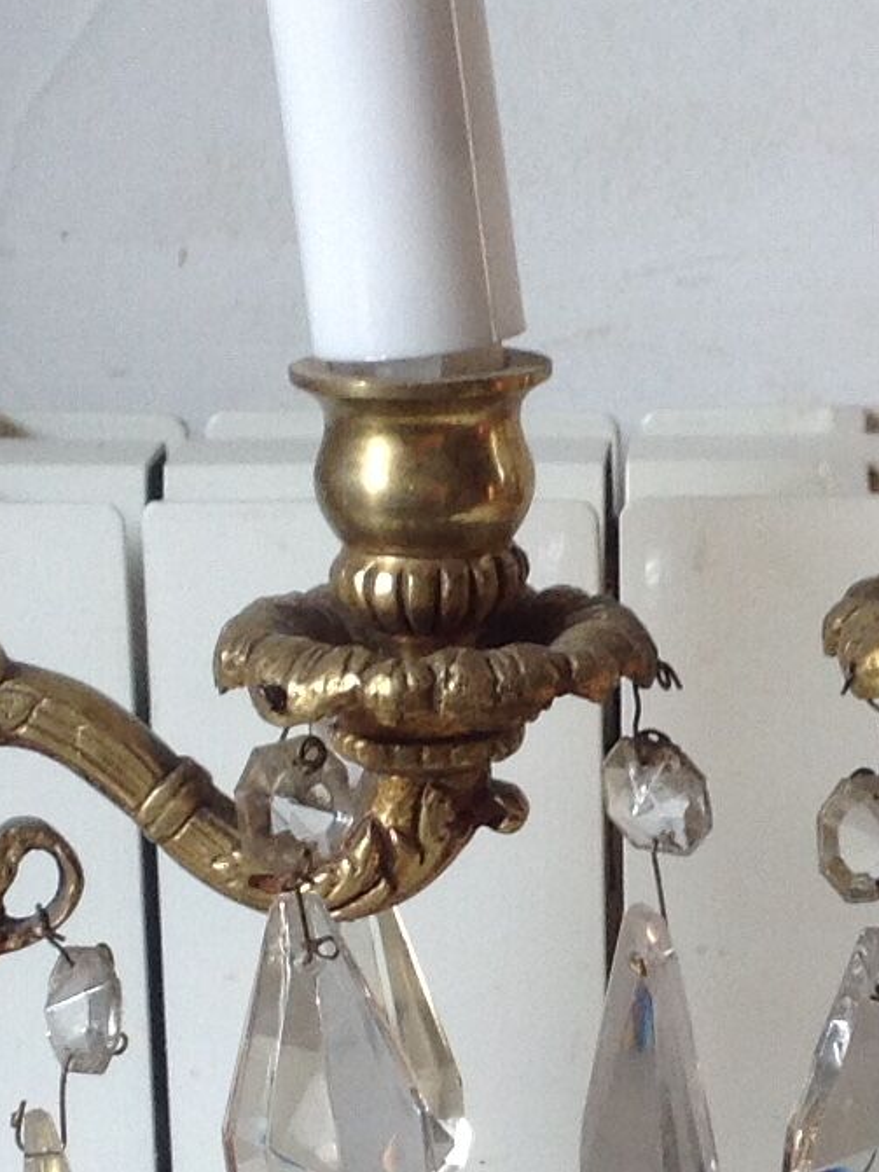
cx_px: 685
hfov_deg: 11.0
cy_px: 908
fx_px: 4572
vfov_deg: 14.5
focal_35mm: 135
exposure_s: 1/60
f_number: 2.4
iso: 80
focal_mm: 4.28
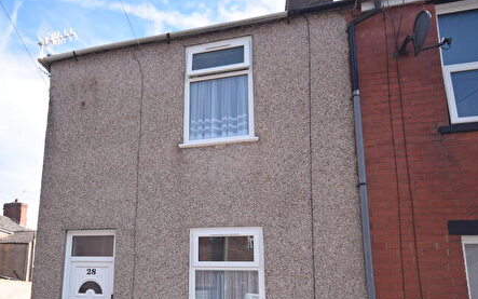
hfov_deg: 61.9
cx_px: 136
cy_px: 227
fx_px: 378
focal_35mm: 29
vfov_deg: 41.8
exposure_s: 1/200
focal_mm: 12
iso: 100
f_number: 7.1
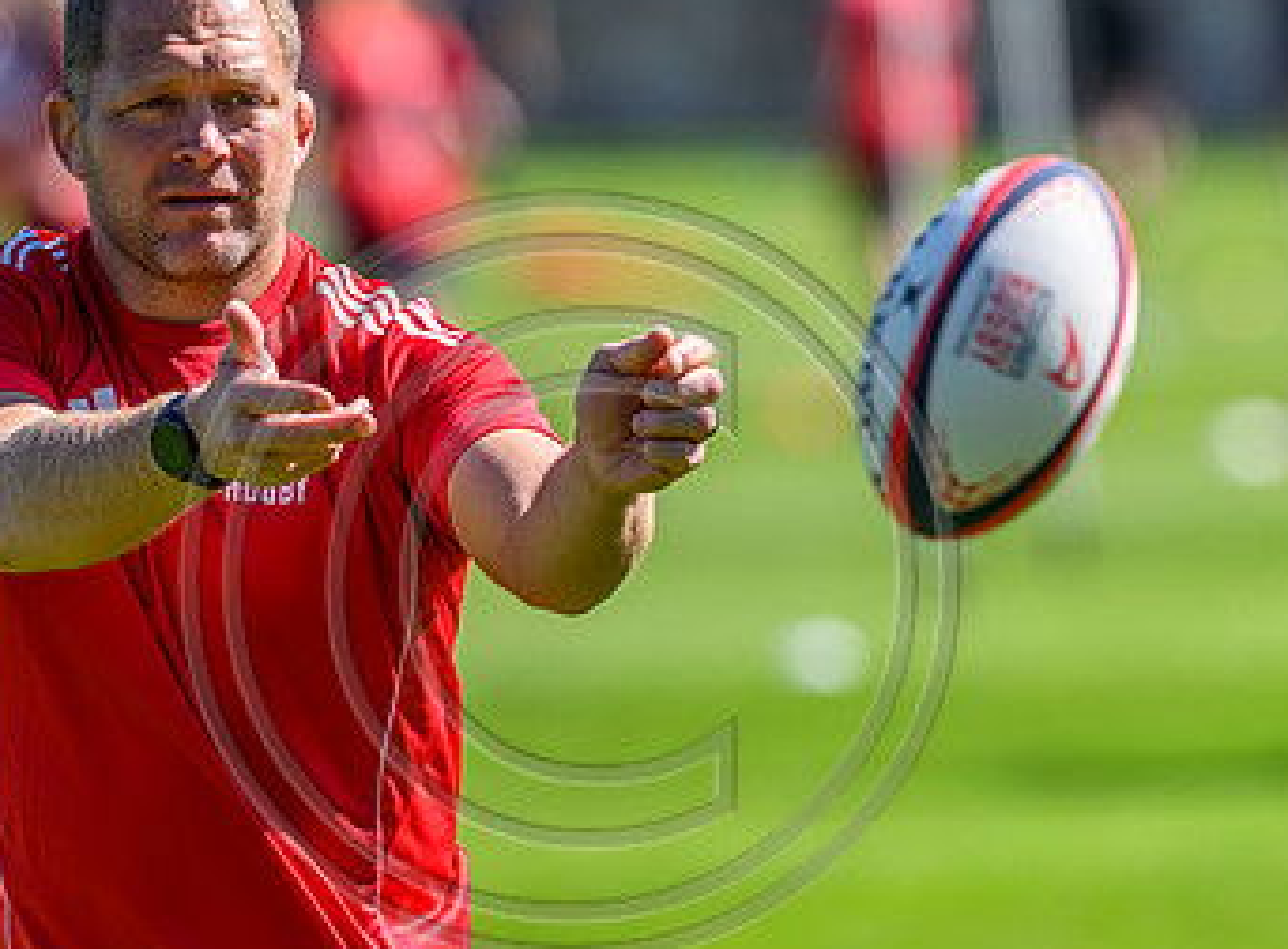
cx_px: 451
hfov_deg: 2.7
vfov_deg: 2.0
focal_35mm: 727
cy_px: 576
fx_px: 26881
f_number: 4.5
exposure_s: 1/2500
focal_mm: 400
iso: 500
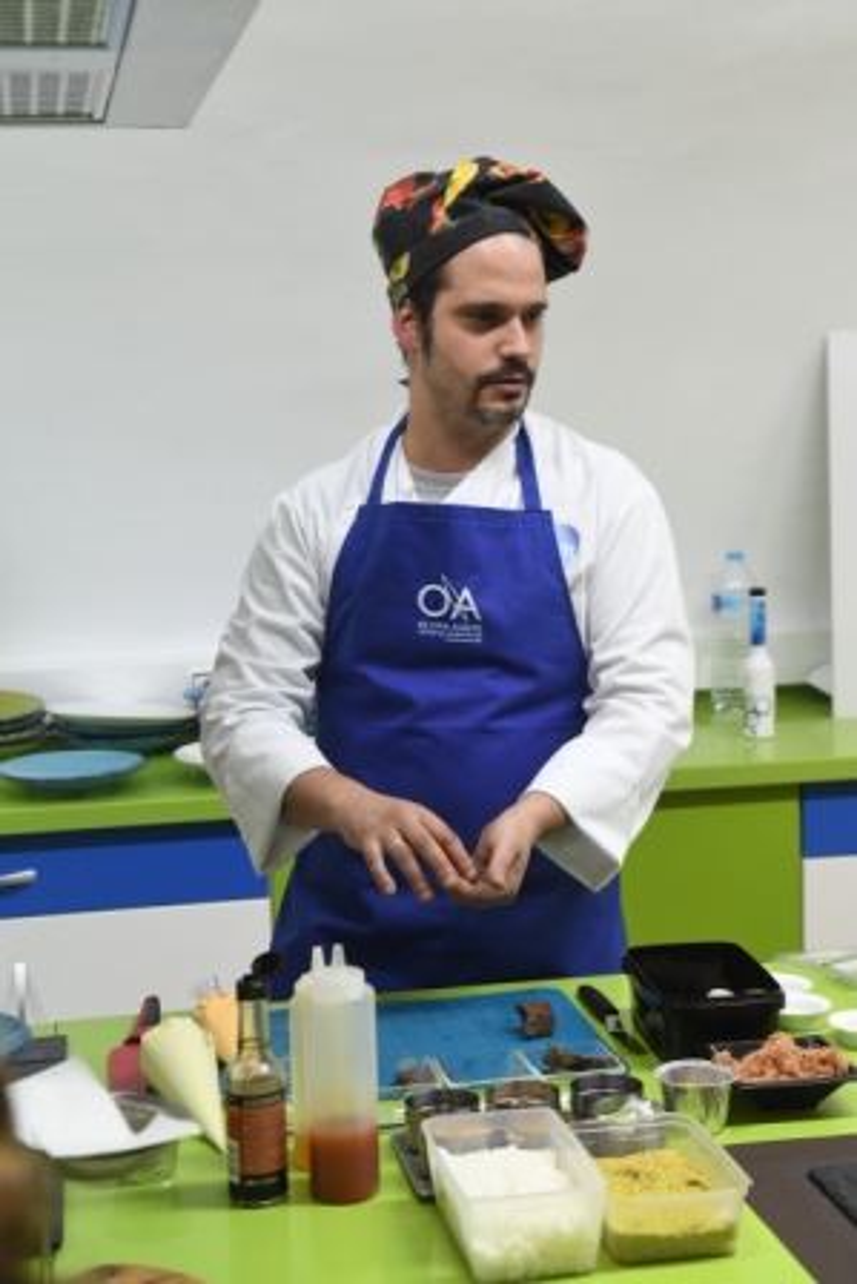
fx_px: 2034
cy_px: 642
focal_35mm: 57
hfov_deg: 23.8
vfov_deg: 35.0
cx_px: 428
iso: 1250
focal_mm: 38
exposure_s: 1/80
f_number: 4
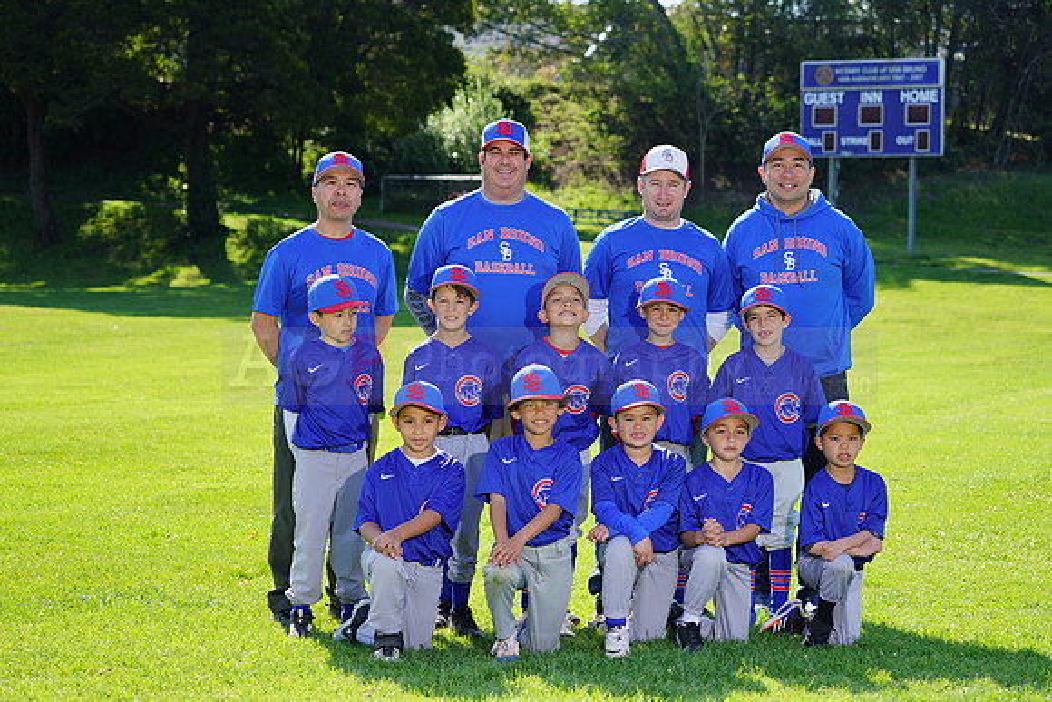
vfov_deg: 13.7
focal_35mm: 100
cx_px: 526
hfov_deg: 20.4
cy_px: 351
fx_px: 2923
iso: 100
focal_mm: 100
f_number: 6.3
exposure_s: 1/250
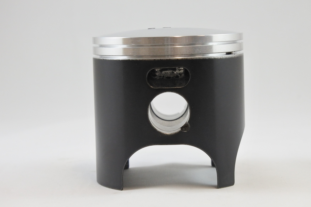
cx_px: 170
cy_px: 105
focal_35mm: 80
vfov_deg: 17.1
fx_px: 691
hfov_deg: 25.4
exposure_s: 1/125
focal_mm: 26.8
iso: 800
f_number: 5.3
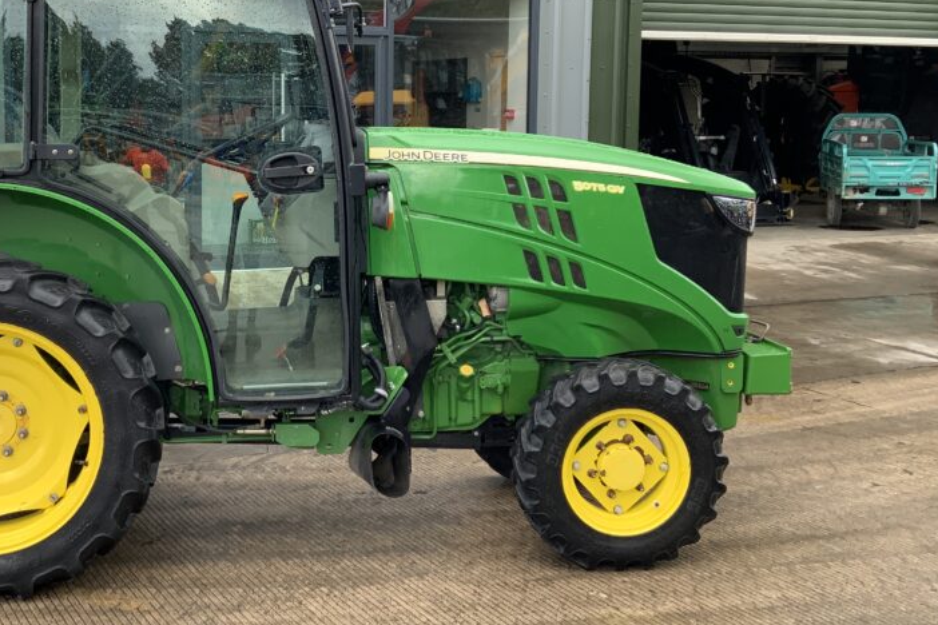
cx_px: 309
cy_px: 198
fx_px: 1146
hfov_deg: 43.8
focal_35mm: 44
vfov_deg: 30.2
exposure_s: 1/302
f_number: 1.8
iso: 16
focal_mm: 3
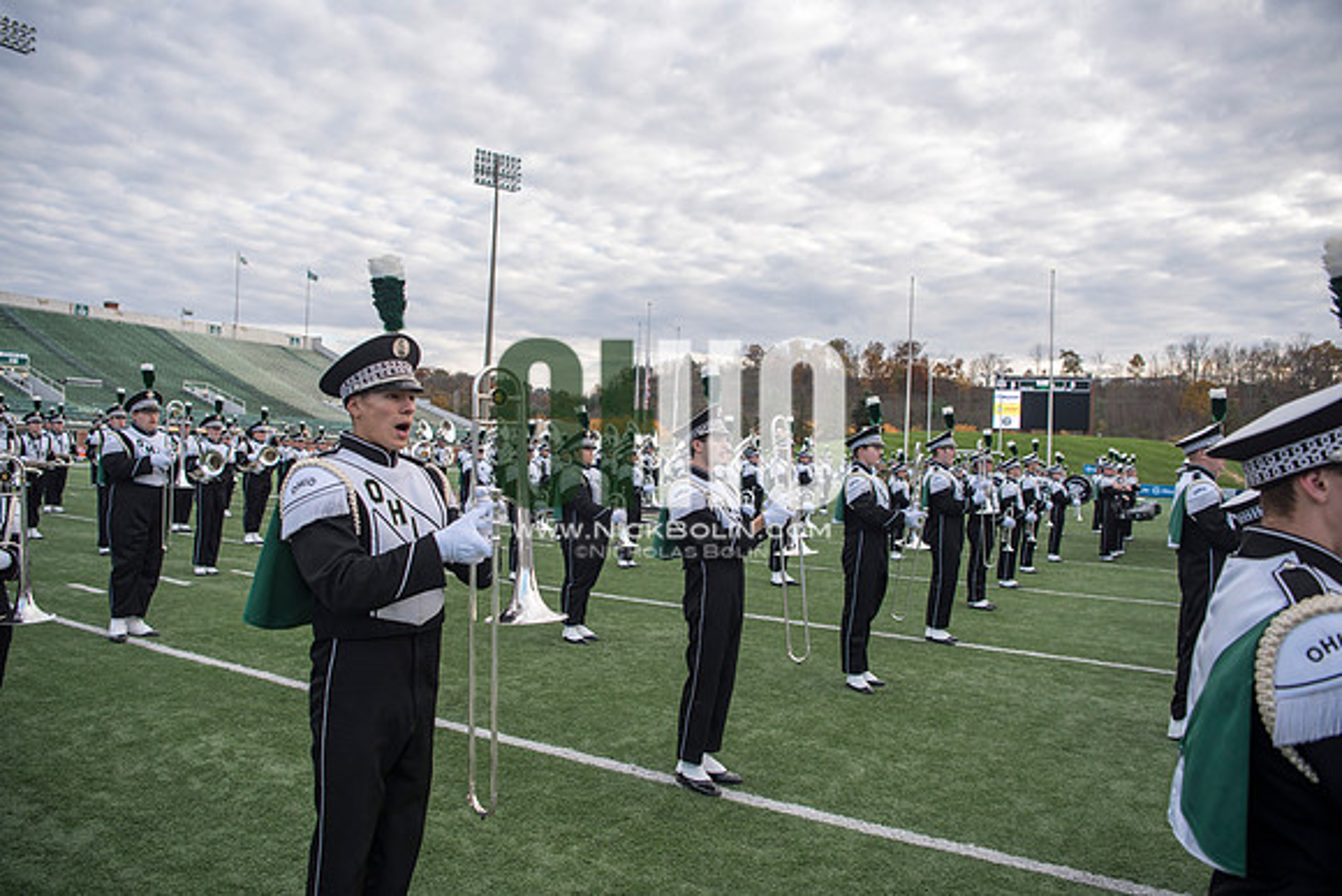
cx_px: 671
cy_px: 448
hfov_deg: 73.7
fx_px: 895
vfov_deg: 53.2
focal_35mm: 24
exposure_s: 1/500
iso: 100
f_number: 3.5
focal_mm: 24
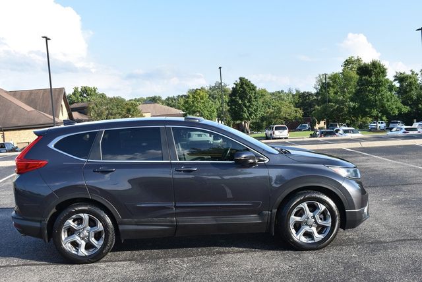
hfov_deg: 49.5
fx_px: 457
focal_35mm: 39
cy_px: 141
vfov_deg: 34.2
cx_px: 211
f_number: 8
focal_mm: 26
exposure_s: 1/250
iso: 200
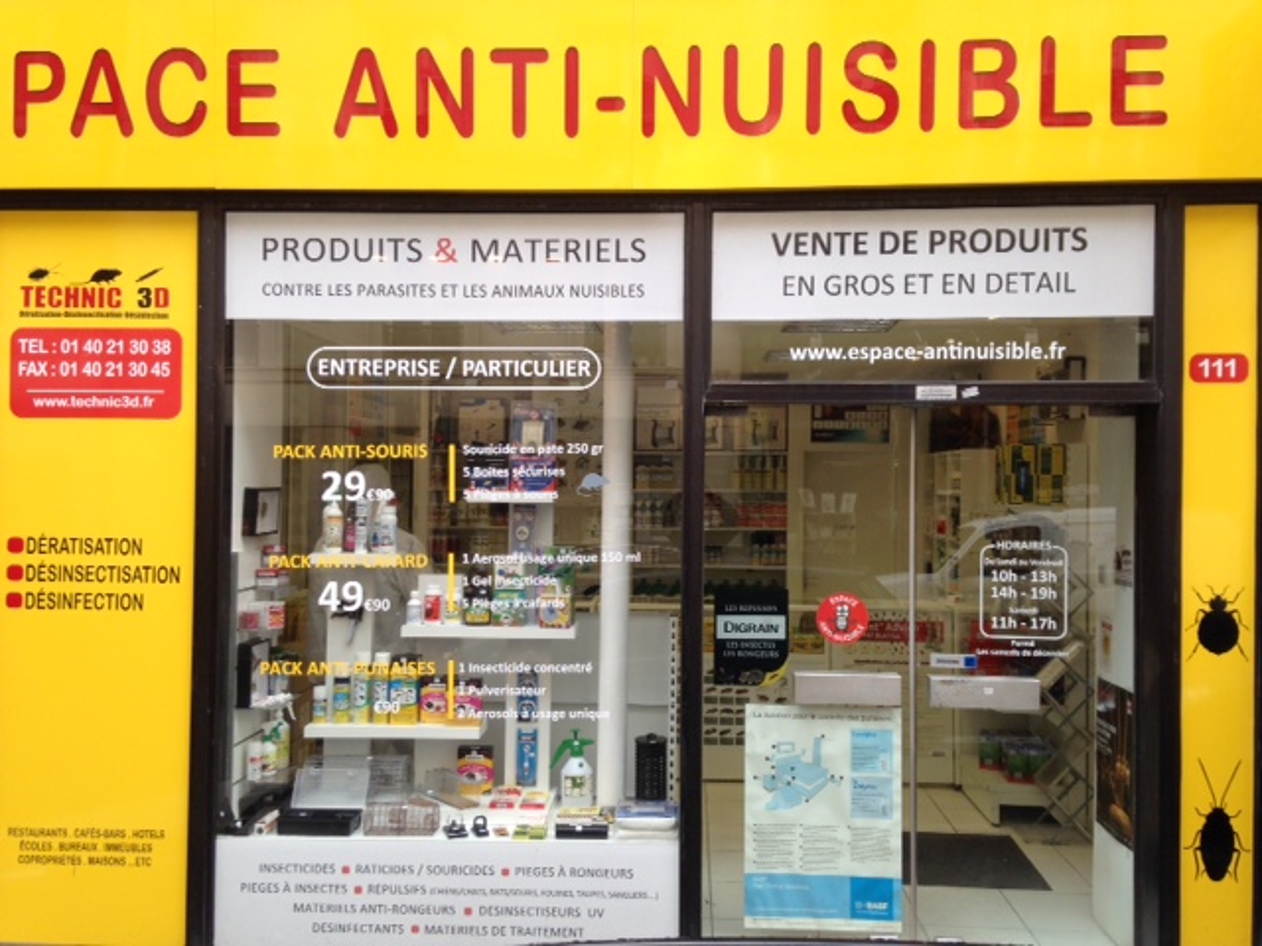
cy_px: 473
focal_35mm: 33
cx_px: 631
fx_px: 1203
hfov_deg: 55.4
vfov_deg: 42.9
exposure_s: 1/135
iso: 50
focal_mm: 4.12
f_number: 2.4
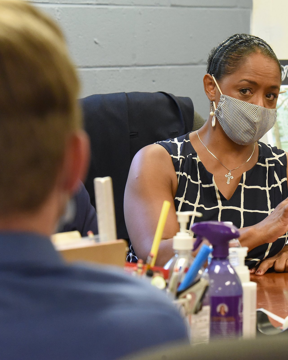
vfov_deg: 11.2
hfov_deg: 9.0
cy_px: 180
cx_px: 223
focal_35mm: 172
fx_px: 1832
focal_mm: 122
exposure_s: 1/160
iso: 8000
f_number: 7.1
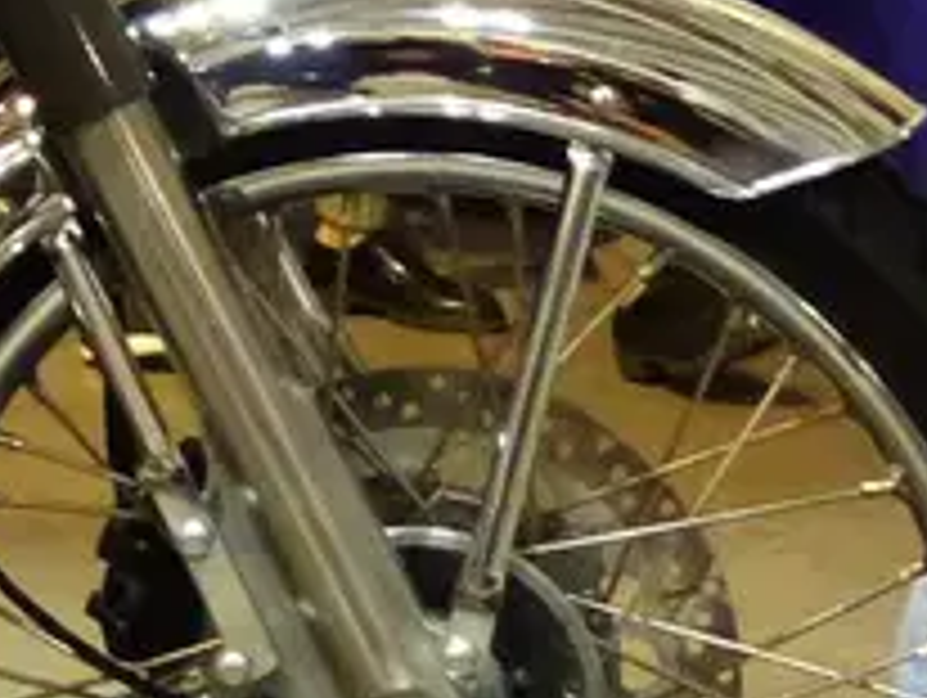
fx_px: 4209
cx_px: -603
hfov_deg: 11.8
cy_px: -500
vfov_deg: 9.1
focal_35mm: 157
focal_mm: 4.9
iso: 800
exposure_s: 1/50
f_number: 2.8
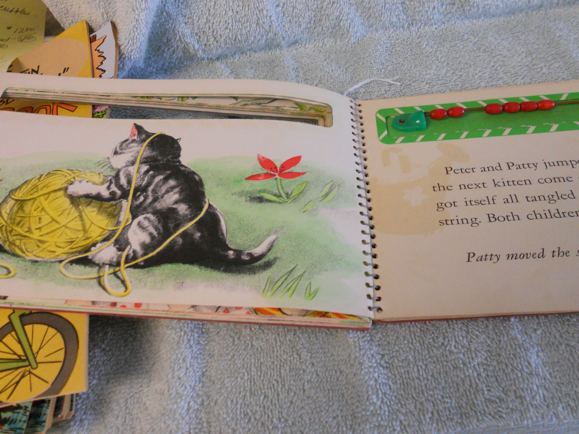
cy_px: 205
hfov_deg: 52.6
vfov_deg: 40.7
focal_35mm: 35
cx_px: 287
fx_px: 585
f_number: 3.5
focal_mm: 5.8
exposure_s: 1/40
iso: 400
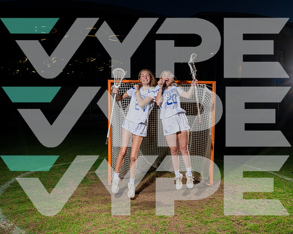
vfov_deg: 46.8
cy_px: 113
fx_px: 270
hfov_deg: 56.9
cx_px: 140
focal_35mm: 31
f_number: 8
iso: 250
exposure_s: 1/250
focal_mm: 24
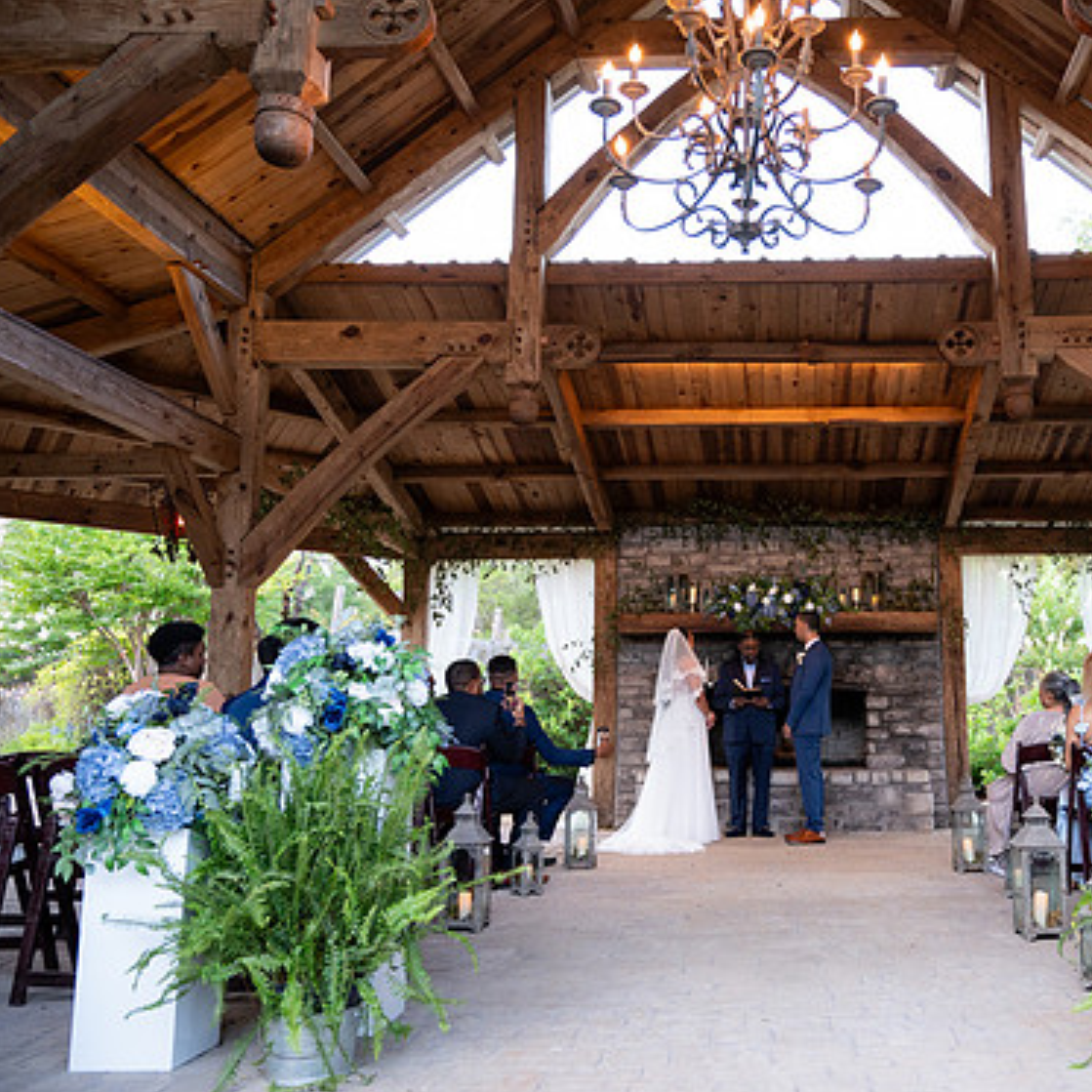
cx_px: 767
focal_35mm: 32
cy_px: 539
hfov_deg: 49.8
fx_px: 1142
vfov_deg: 51.1
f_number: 4
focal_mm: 24
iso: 1600
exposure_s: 1/125
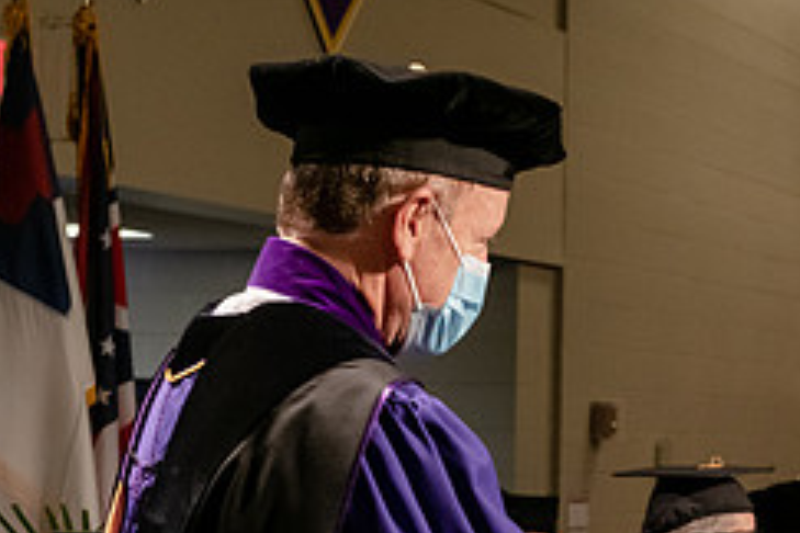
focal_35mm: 143
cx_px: 780
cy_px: 571
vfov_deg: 9.5
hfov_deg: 14.2
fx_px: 3178
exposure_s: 1/200
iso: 1600
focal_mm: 60
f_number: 6.3
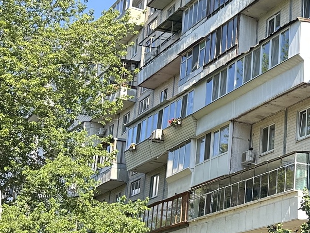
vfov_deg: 19.1
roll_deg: +0.4
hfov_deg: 22.3
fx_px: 690
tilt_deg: +14.7
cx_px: 419
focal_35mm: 77
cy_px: 162
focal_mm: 6.86
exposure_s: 1/822
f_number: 1.78
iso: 80
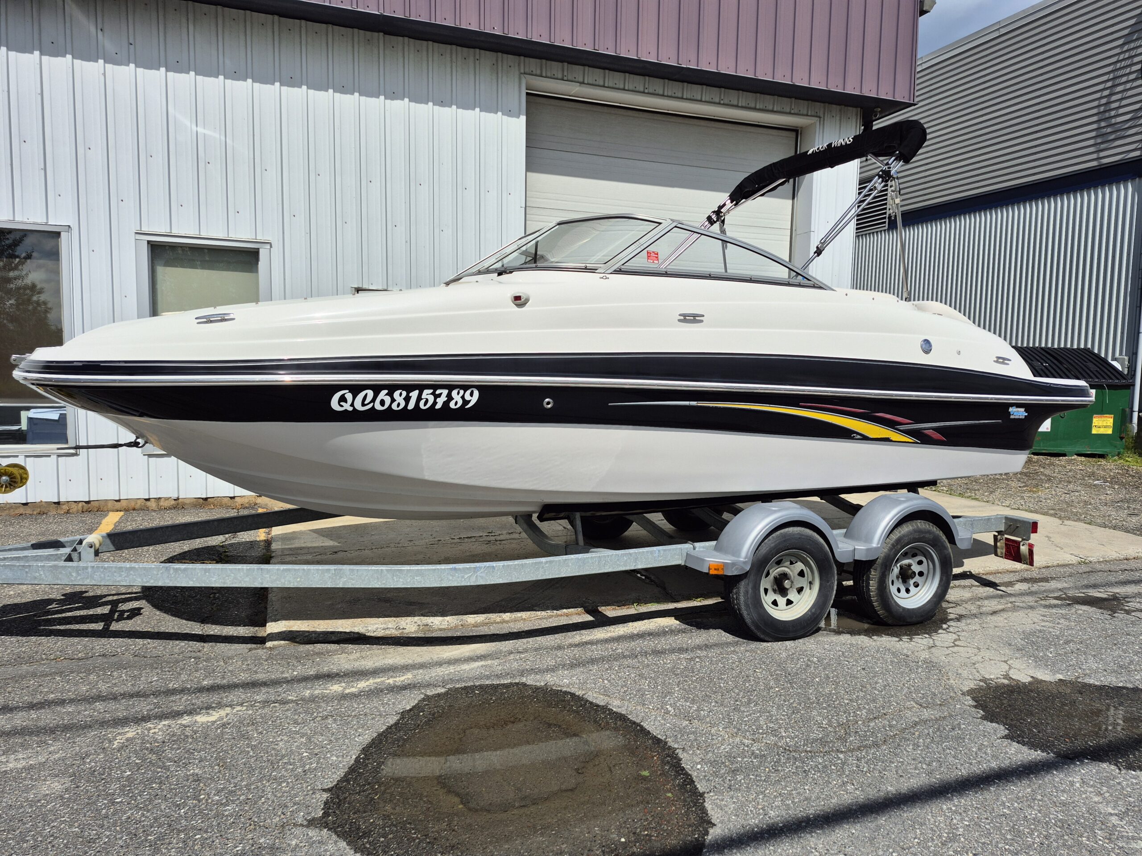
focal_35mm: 23
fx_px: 759
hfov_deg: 73.9
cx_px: 571
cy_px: 428
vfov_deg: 58.9
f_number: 1.8
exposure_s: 1/4496
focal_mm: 5.4
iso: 25
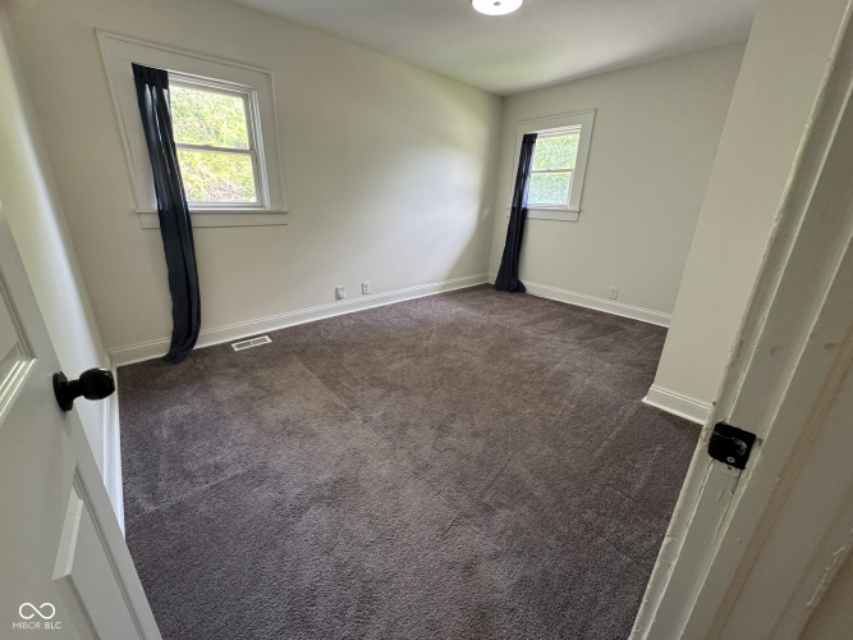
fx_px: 345
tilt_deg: -20.6
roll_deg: -2.4
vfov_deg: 85.7
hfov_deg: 102.1
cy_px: 320
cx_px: 426
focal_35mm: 14
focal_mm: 2.22
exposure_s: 1/60
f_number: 2.2
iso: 200
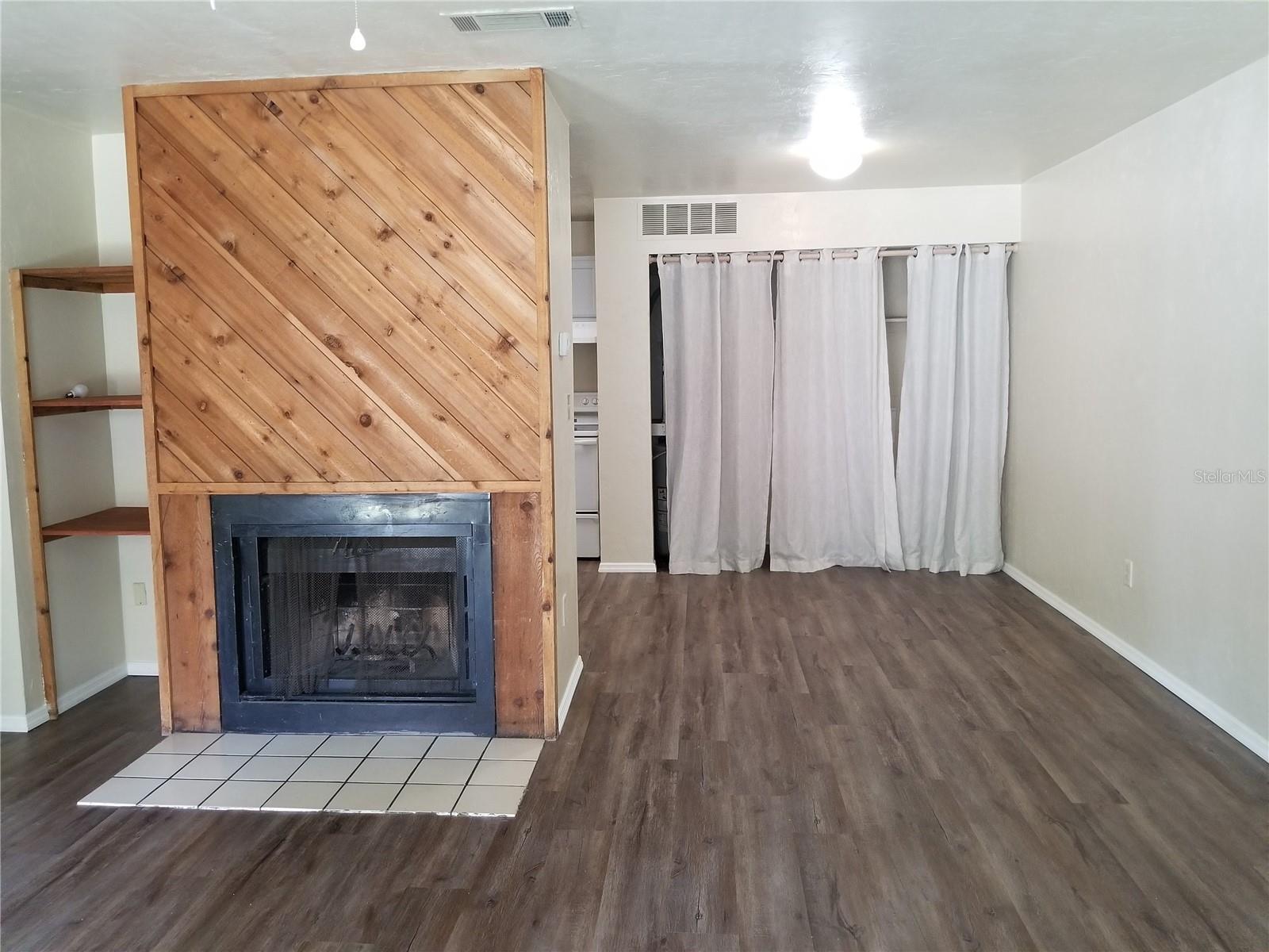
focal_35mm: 26
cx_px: 634
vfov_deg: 53.1
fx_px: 953
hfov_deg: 67.3
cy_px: 476
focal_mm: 4.25
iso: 250
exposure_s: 1/60
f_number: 1.7
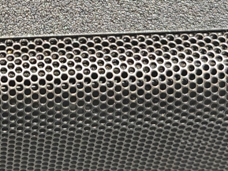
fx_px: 909
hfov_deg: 14.1
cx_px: 7
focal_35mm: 138
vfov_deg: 10.5
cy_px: -59
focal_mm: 6.06
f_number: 1.6
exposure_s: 1/100
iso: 1000
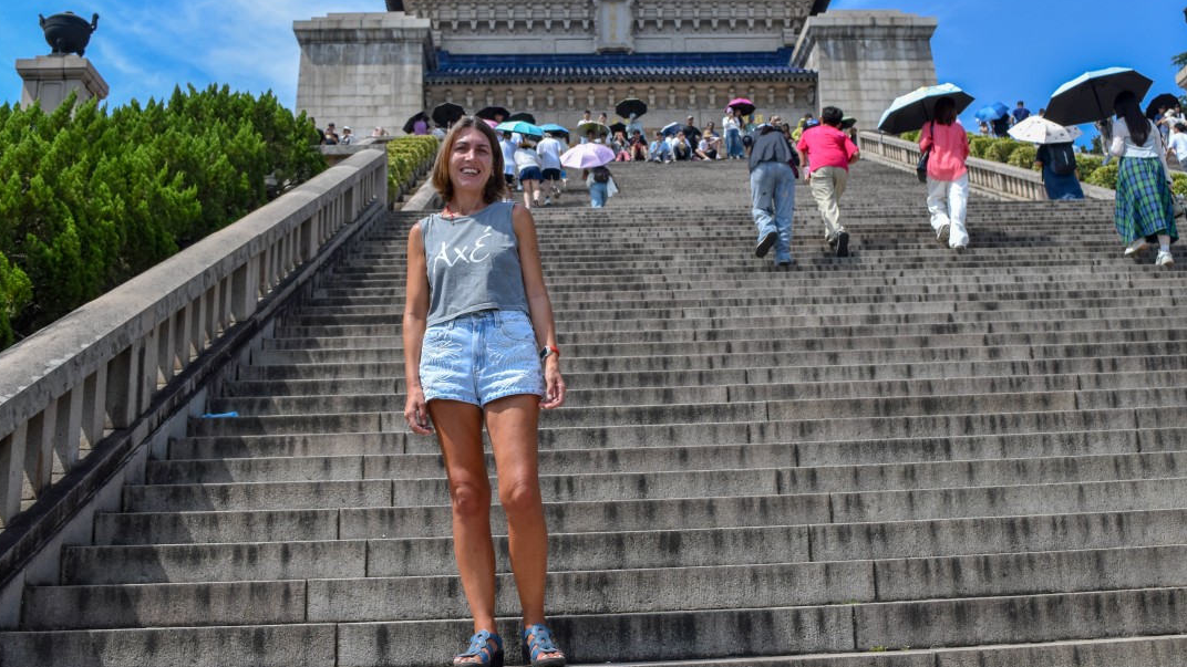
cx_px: 590
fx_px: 1196
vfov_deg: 31.2
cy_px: 294
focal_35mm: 38
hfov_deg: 52.8
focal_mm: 24
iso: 400
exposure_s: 1/1500
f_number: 6.7
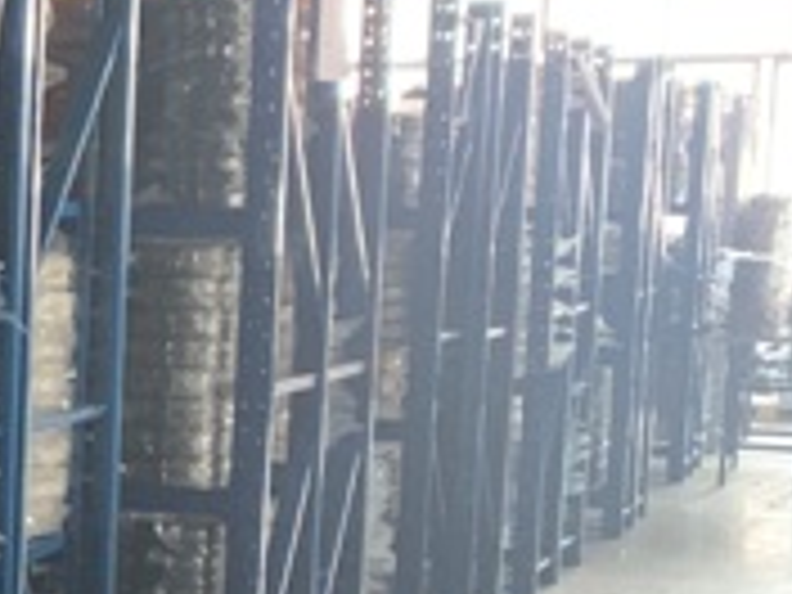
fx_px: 2700
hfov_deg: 13.9
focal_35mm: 118
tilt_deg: -5.5
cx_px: -824
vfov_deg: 12.5
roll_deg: -1.1
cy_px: 495
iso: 640
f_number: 1.8
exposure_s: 1/30
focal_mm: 4.25
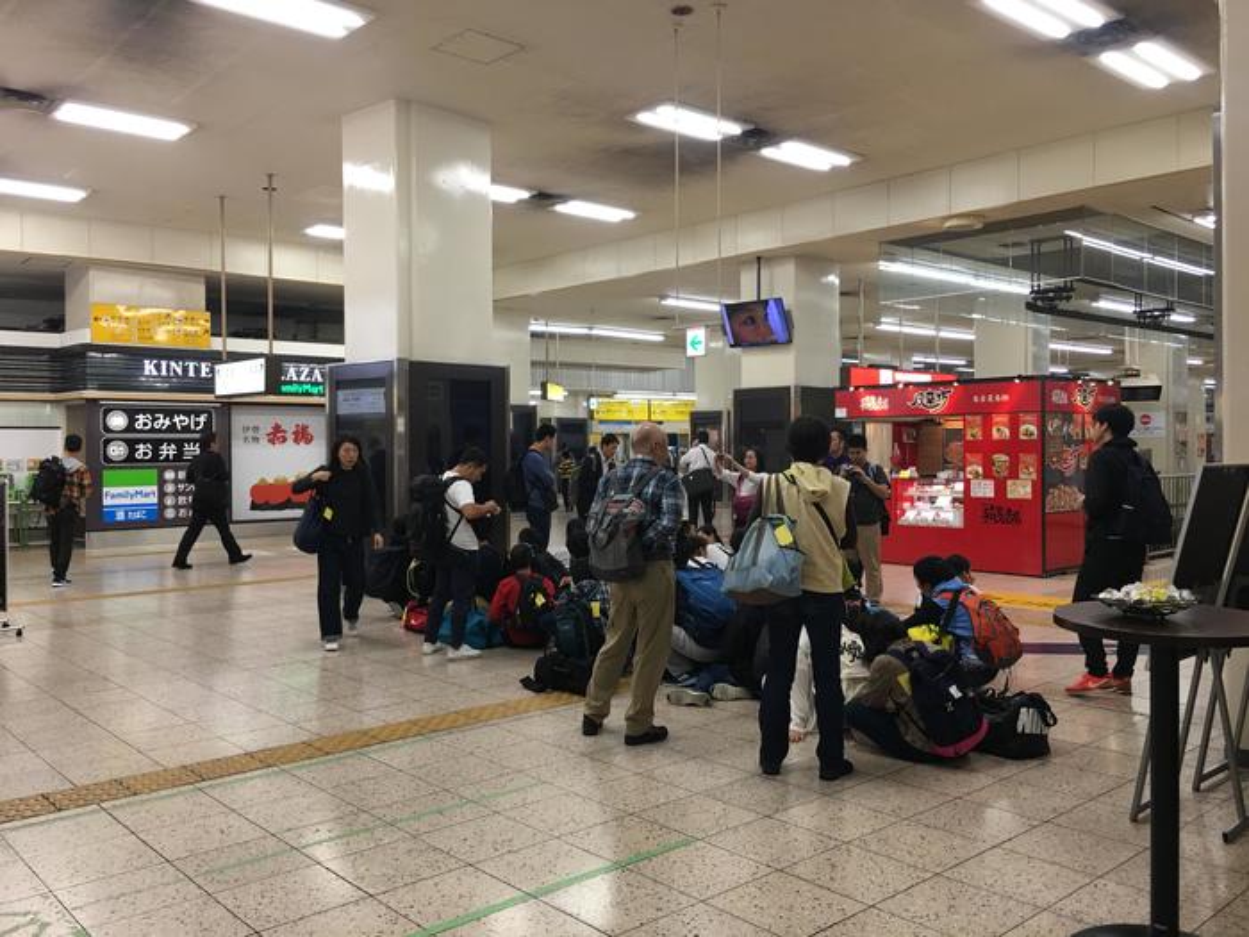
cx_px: 624
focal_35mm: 29
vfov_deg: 48.2
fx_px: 1046
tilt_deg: +0.4
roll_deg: +0.4
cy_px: 468
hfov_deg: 61.7
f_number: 2.2
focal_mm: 4.2
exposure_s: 1/30
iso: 40
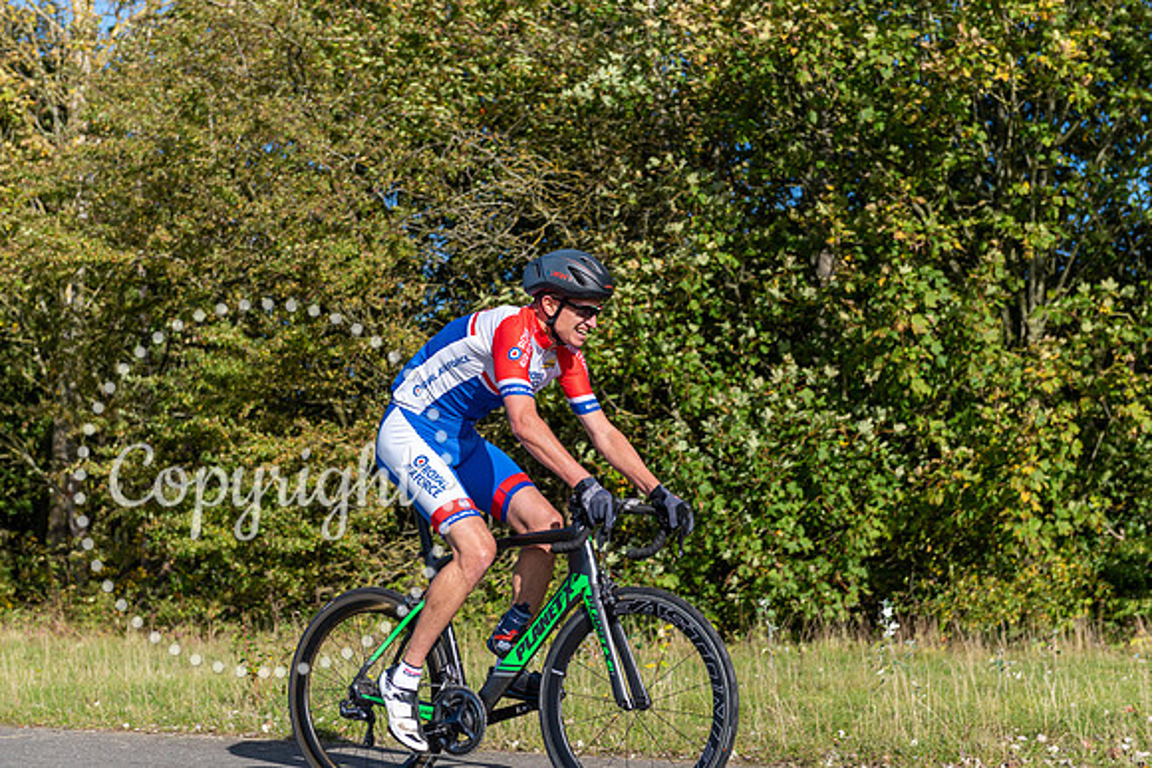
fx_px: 1984
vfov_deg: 21.9
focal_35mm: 62
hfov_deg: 32.4
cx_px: 576
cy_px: 384
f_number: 3.5
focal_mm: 62
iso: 200
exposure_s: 1/2000
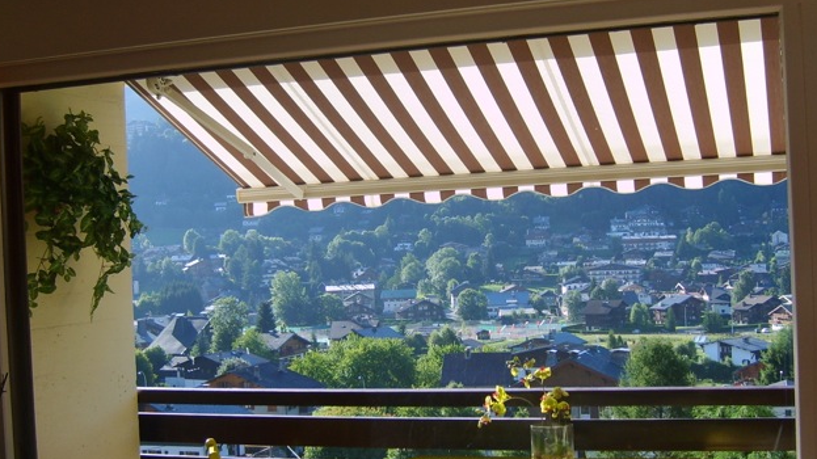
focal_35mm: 49
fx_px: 1061
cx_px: 445
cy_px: 261
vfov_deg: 24.4
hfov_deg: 42.1
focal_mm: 5.8
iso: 50
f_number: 2.8
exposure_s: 1/250
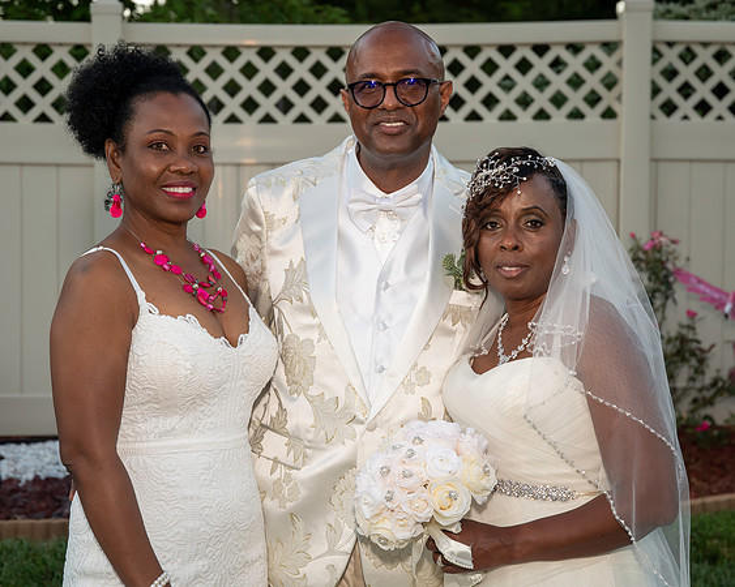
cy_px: 270
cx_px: 367
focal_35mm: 80
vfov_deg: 19.1
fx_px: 1748
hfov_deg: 23.7
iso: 400
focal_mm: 44
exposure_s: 1/250
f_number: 3.5
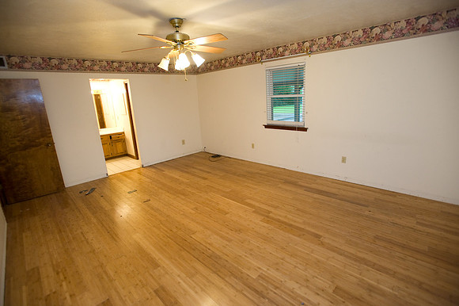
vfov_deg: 70.4
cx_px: 230
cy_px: 153
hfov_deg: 93.3
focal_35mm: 17
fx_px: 217
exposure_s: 1/60
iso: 1250
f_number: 4
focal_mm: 17
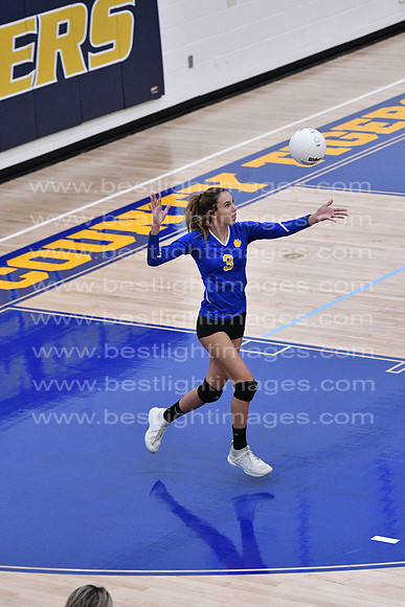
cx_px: 202
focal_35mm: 165
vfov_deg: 12.4
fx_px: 2782
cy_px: 304
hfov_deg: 8.3
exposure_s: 1/1250
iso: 6400
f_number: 3.2
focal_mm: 110
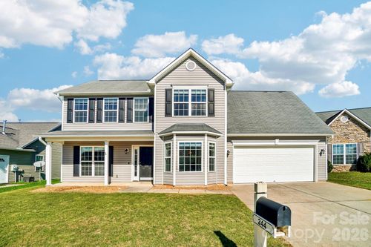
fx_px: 155
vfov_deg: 77.3
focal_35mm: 15
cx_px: 186
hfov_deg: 100.4
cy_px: 124
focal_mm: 10
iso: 100
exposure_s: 1/640
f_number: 8
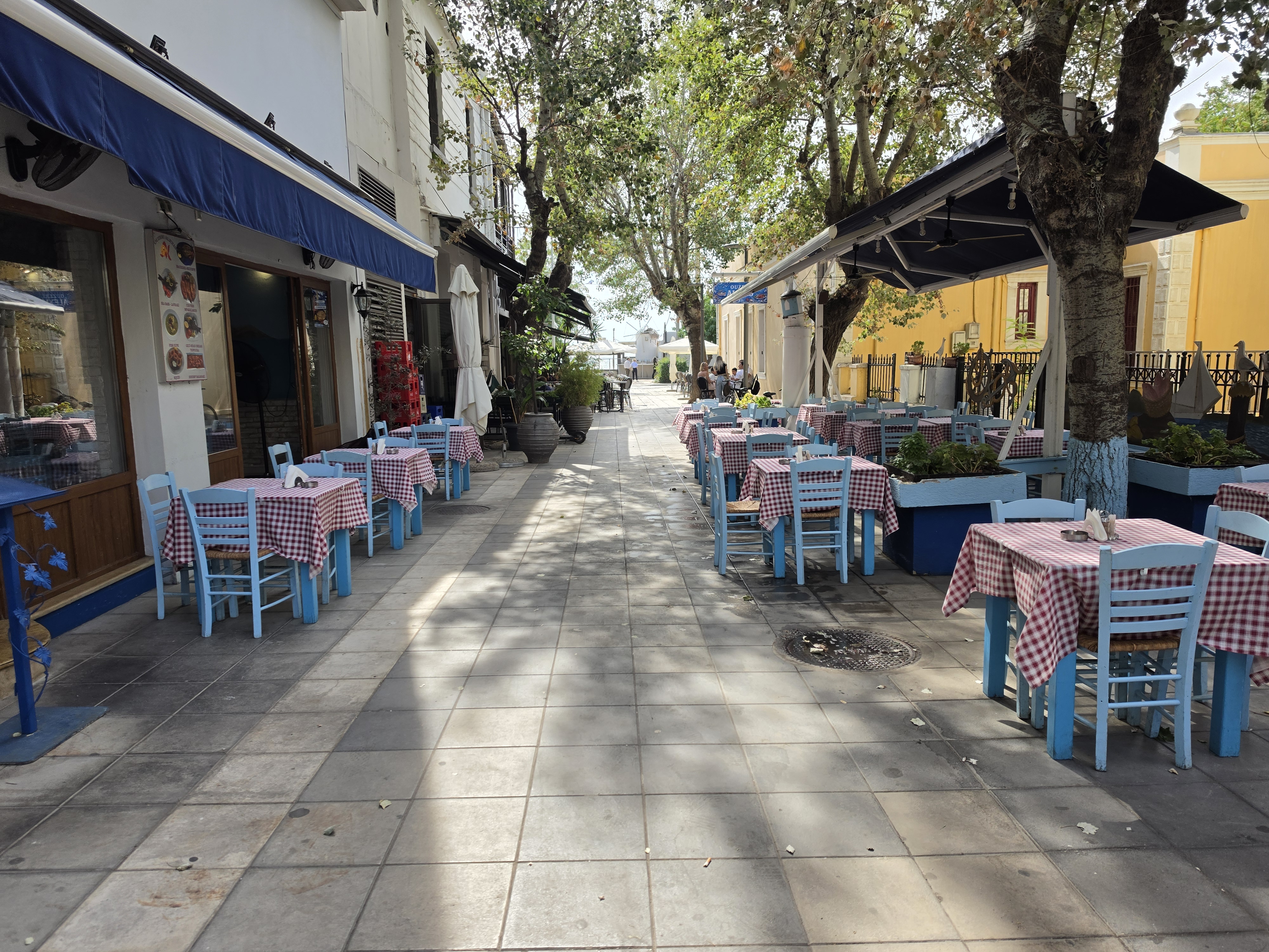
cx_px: 634
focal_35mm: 23
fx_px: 843
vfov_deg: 58.9
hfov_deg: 73.9
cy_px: 476
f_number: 1.4
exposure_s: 1/2145
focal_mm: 6.5
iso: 64
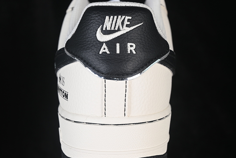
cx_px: 118
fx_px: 492
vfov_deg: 18.2
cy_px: 79
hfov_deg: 27.0
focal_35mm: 75
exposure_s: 1/80
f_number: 7.1
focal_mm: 50
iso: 160
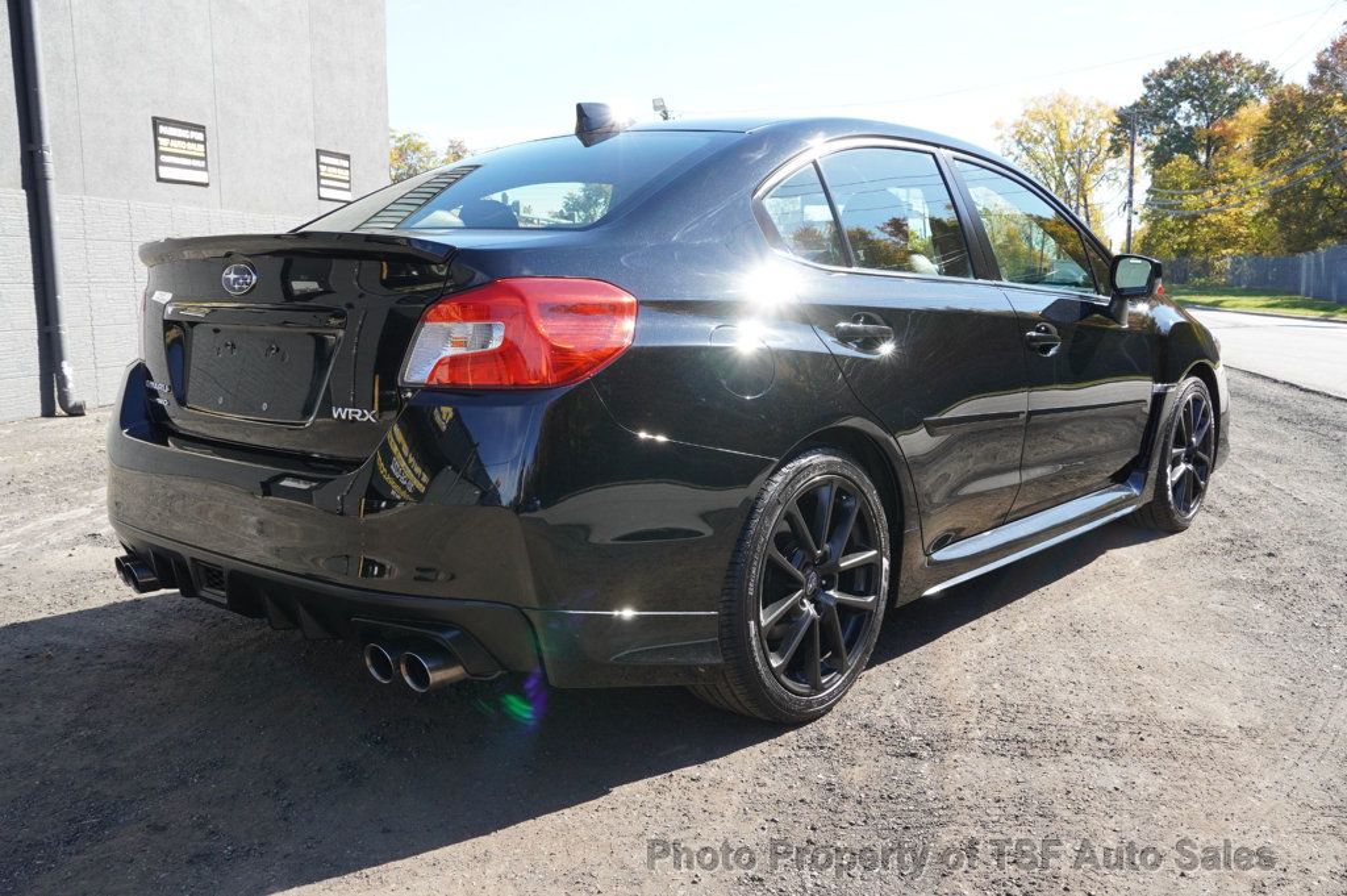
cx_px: 674
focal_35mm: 32
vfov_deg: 41.6
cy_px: 448
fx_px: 1178
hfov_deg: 59.5
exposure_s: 1/250
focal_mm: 21
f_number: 9
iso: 500
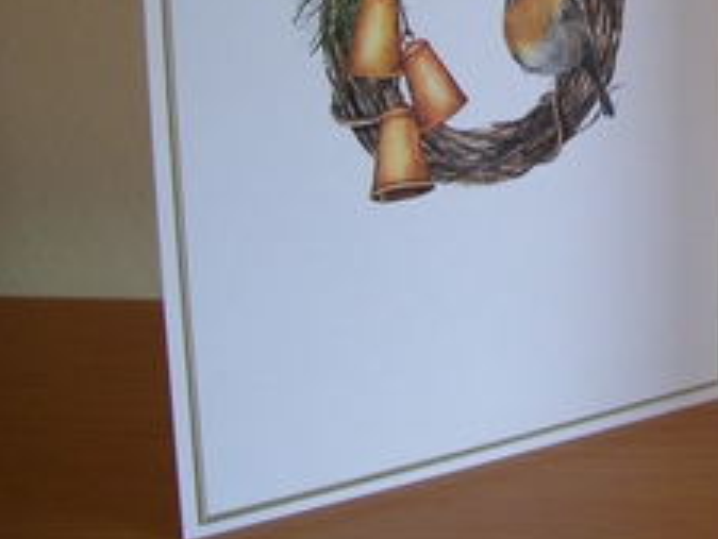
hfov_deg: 25.7
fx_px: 1494
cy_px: 40
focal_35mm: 72
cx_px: 715
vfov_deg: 20.0
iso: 160
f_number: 2.7
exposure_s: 1/20
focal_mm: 6
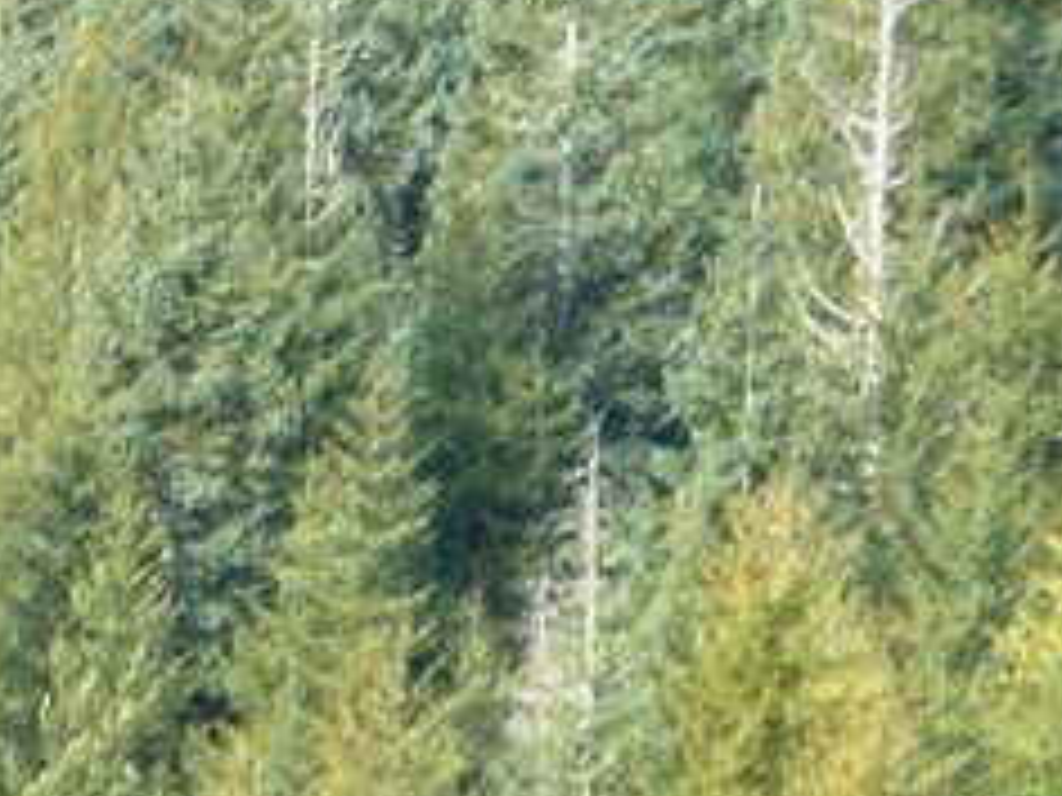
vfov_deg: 1.6
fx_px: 29238
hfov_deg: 2.1
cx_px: 63
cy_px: -456
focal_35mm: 953
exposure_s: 1/100
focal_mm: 45
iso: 80
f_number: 5.8
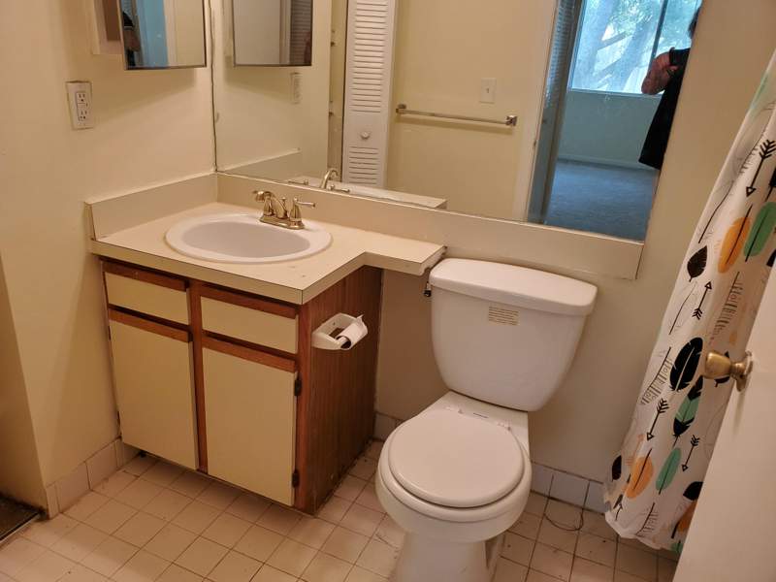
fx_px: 583
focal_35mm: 26
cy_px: 291
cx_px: 388
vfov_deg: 53.1
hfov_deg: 67.3
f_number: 2.4
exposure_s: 1/39
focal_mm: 4.3
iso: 200
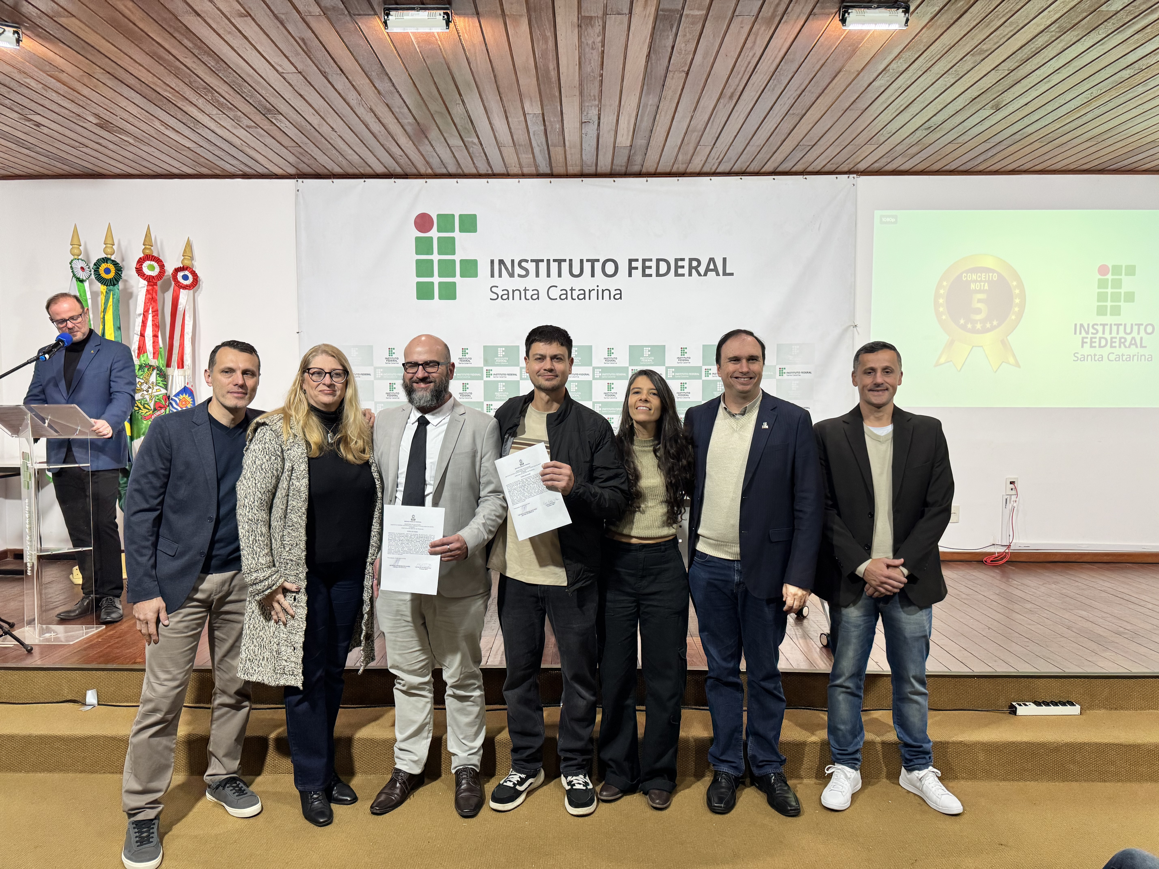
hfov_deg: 71.6
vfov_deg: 56.8
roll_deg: +0.0
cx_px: 580
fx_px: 804
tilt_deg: -3.7
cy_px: 434
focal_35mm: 24
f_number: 1.78
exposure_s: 1/120
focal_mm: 6.76
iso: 200
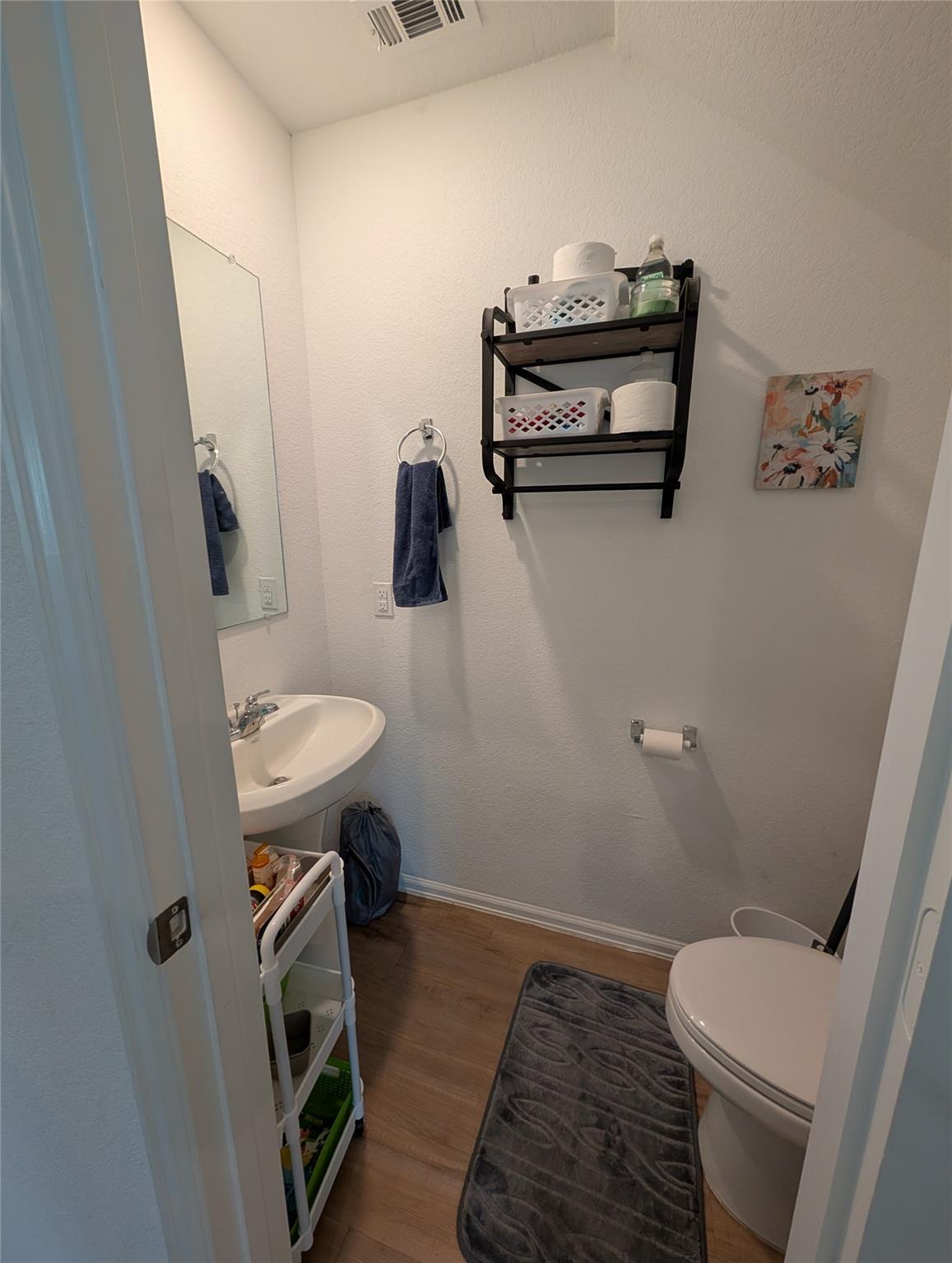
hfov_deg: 94.7
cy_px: 632
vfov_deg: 110.4
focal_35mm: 12
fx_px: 439
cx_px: 476
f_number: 1.7
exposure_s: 1/120
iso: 137
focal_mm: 2.02
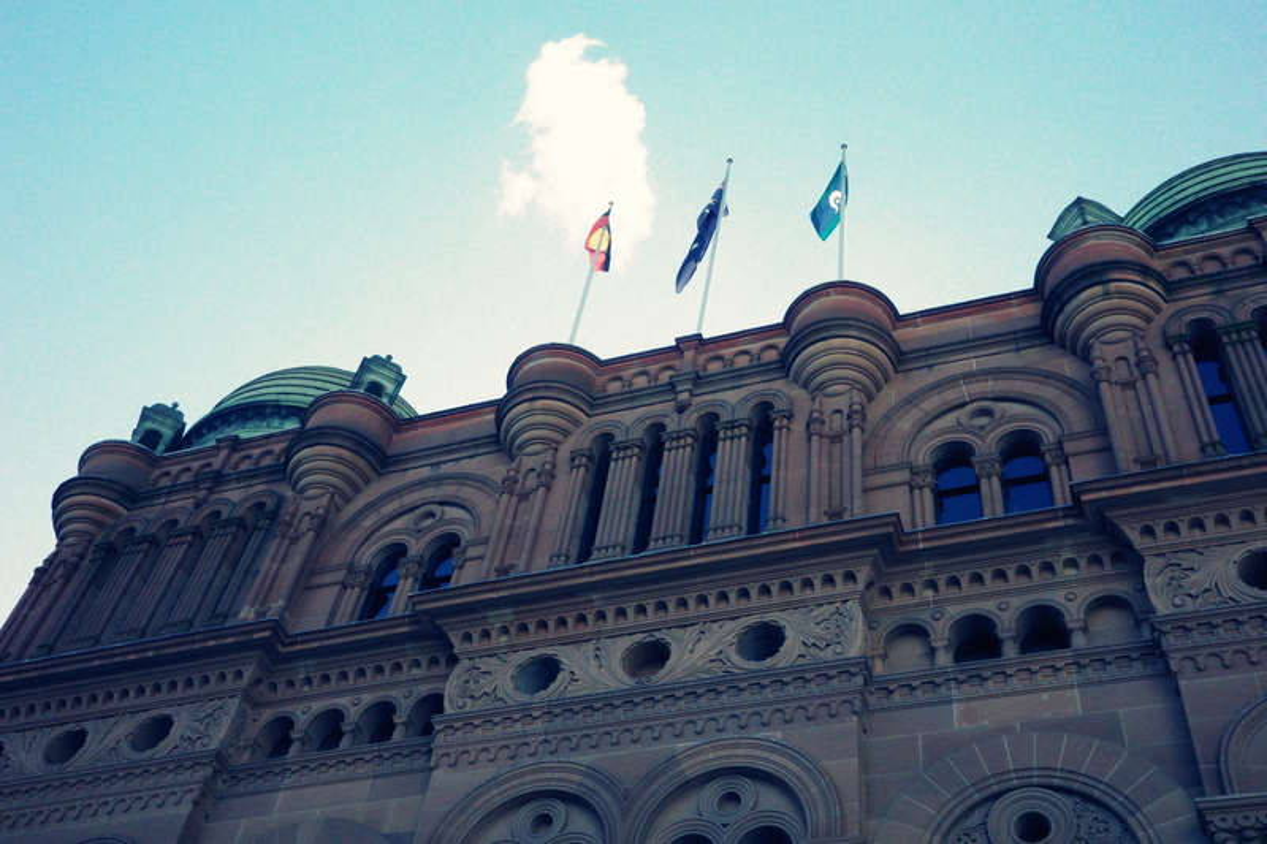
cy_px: 422
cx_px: 634
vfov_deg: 33.4
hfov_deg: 48.5
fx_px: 1407
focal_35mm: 40
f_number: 16
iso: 3200
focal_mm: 26
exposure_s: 1/500
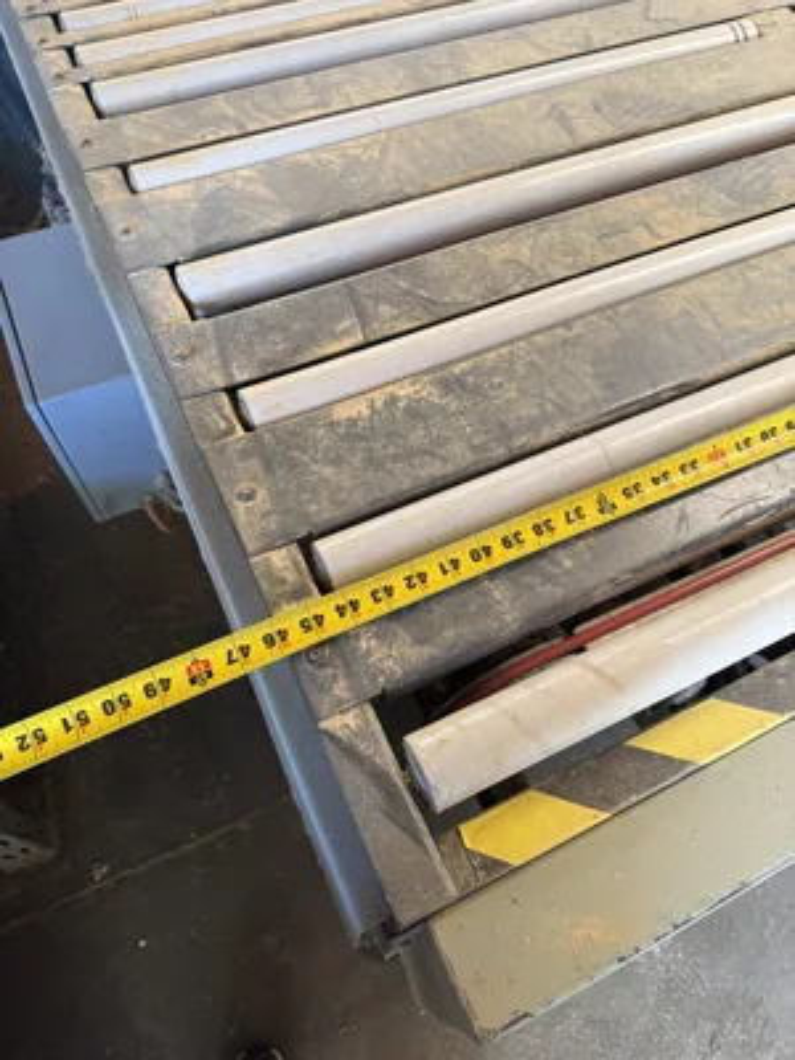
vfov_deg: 71.6
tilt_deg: -58.5
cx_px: 398
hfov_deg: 56.8
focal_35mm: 24
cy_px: 530
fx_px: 735
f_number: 1.78
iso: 160
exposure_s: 1/42
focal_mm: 6.76
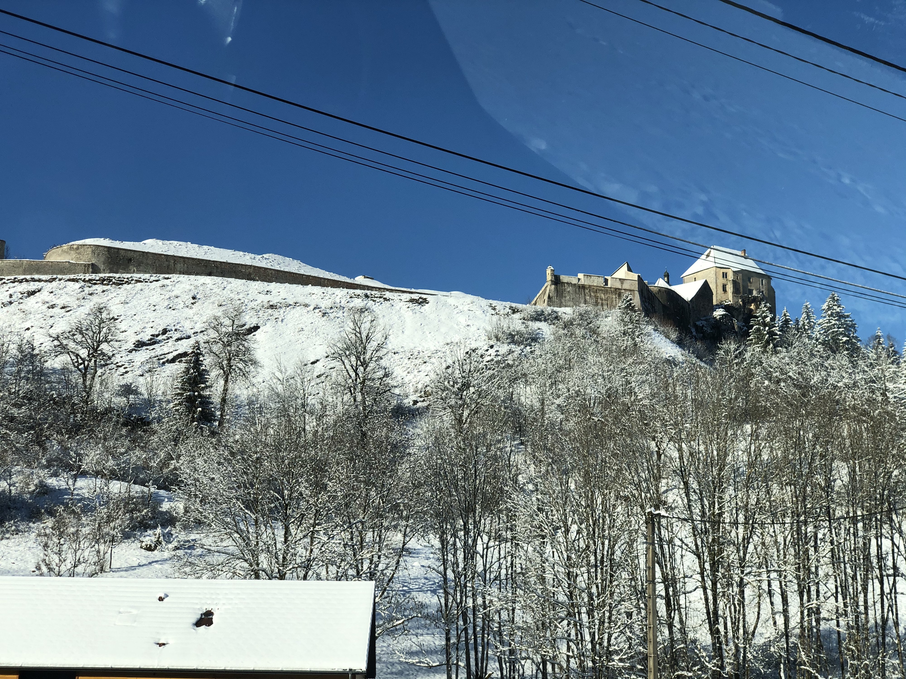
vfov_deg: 28.0
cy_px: 340
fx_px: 1361
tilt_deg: +14.5
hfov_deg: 36.8
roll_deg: +0.9
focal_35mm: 52
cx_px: 453
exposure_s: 1/1130
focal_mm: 6
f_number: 2.4
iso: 16
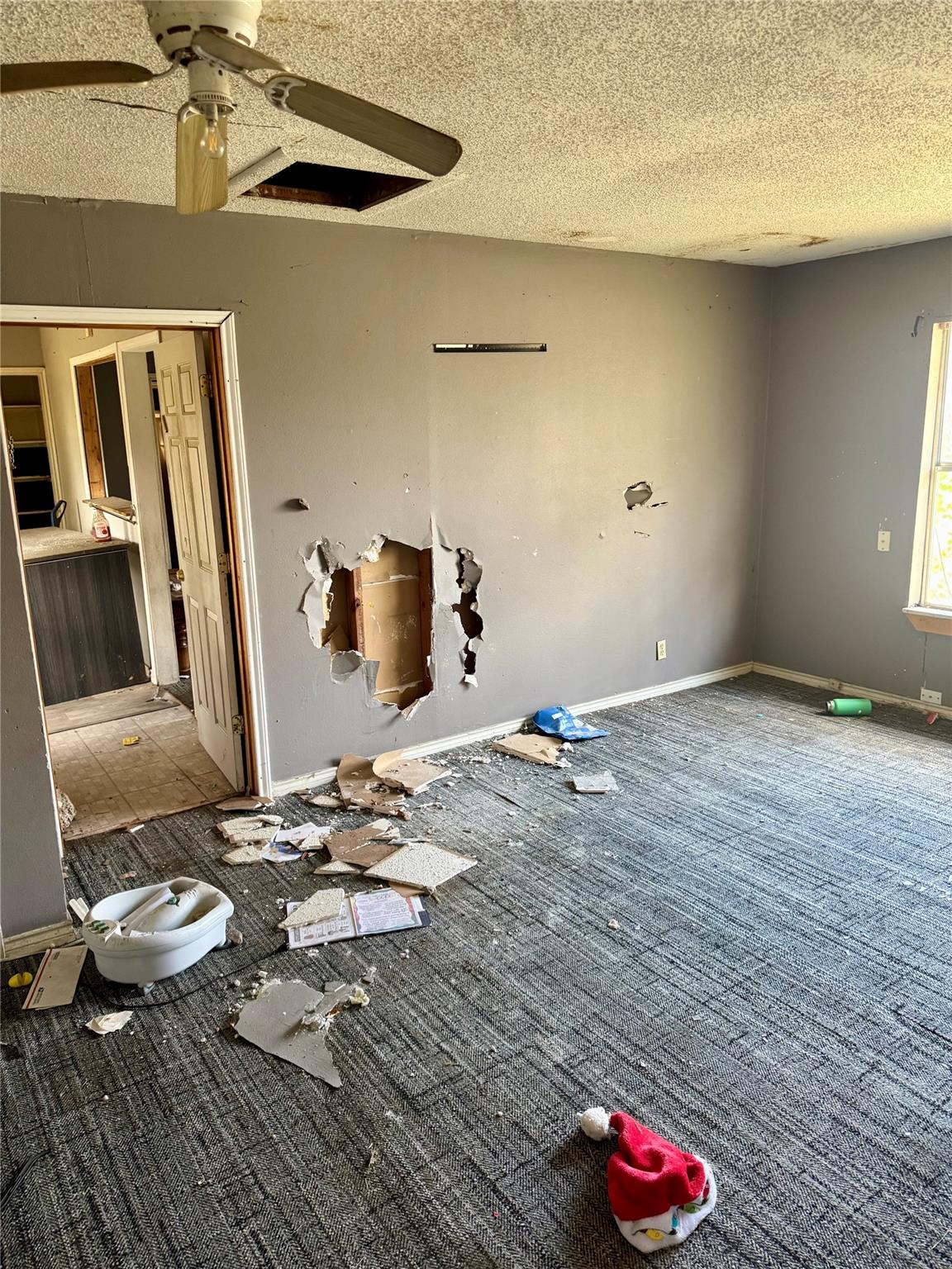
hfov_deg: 56.8
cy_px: 634
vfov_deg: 71.6
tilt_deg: -12.7
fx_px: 880
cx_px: 476
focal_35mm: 24
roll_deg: +1.6
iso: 250
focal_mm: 6.76
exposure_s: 1/60
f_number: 1.78
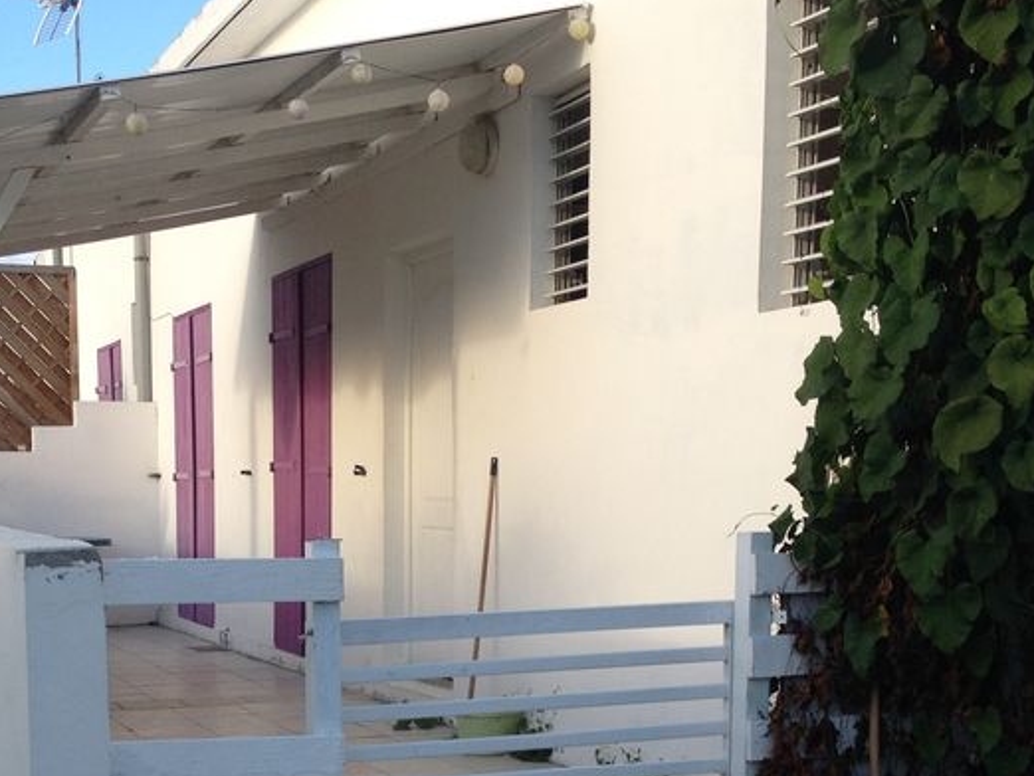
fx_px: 2002
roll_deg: -0.2
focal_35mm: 67
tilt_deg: -7.5
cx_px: 351
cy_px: 695
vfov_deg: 21.5
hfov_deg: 28.8
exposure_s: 1/531
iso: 50
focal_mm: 4.28
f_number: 2.4
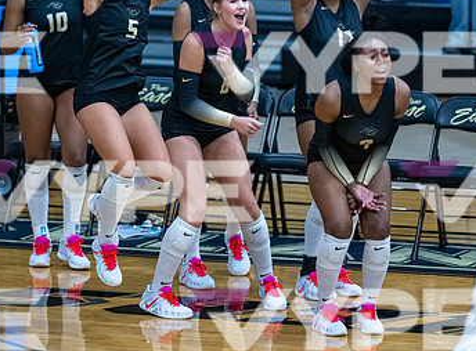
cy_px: 28
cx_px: 194
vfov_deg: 3.3
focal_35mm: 445
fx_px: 6085
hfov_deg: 4.5
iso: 3200
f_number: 2
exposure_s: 1/1600
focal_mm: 200
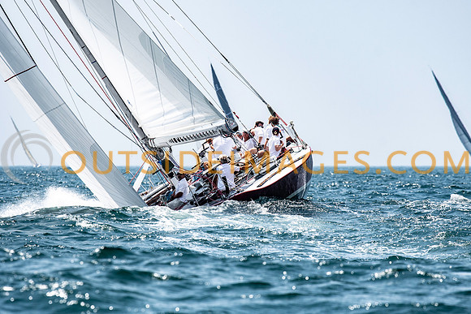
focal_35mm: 453
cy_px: 157
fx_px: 5930
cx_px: 236
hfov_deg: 4.5
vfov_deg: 3.0
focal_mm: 300
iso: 320
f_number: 5.6
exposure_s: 1/2500
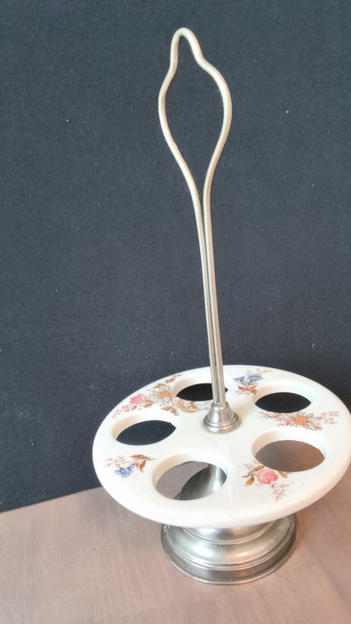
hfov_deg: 38.8
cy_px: 318
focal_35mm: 30
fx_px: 496
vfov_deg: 64.3
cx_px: 210
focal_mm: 2.87
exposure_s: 1/50
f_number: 2
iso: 400
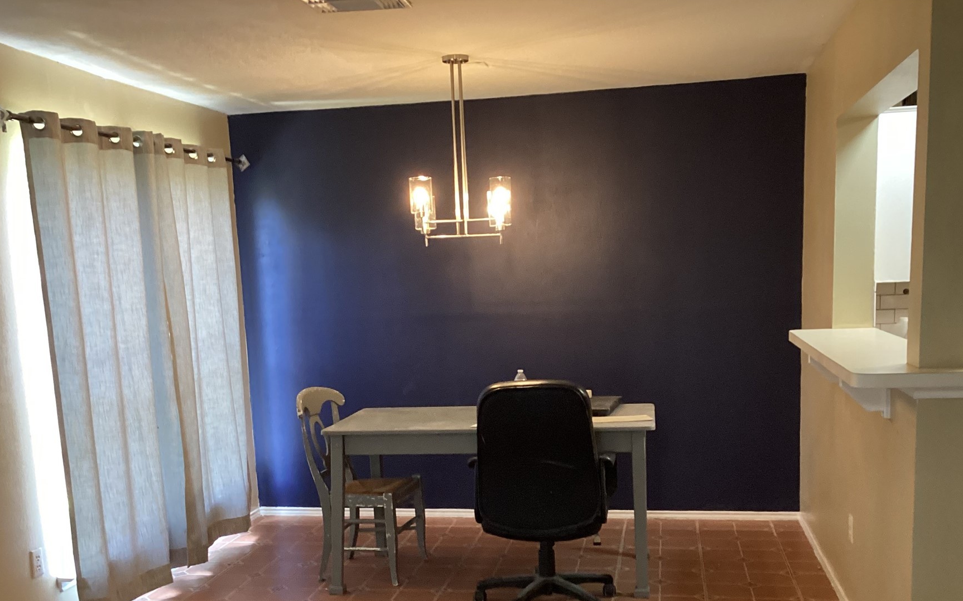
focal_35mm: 39
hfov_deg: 50.4
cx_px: 472
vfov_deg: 32.3
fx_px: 1023
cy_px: 425
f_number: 2.4
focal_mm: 3.3
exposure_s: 1/60
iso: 320
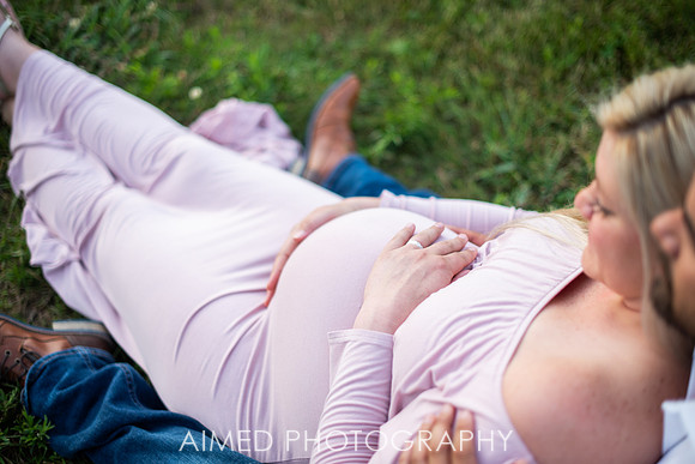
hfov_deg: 39.6
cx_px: 348
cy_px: 232
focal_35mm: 50
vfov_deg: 27.0
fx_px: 965
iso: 125
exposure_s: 1/320
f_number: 1.8
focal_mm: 50
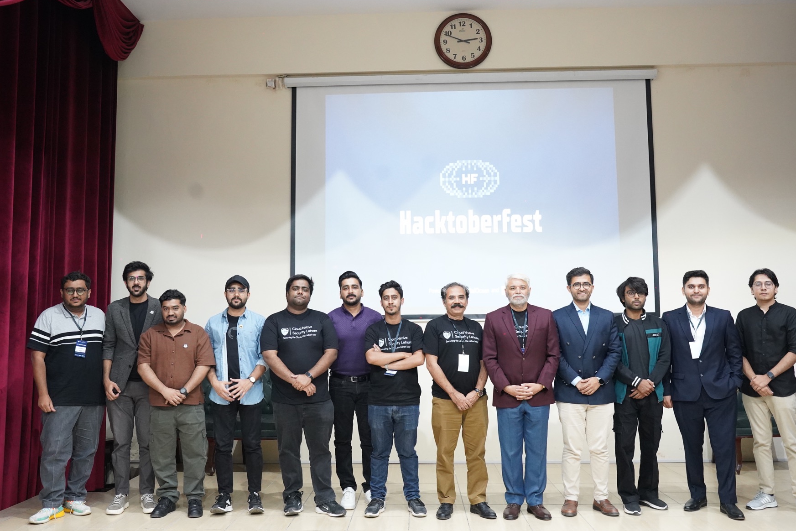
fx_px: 730
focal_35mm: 33
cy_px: 273
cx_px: 383
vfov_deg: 40.0
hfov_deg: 57.2
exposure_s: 1/125
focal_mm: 30
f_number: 5
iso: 6400
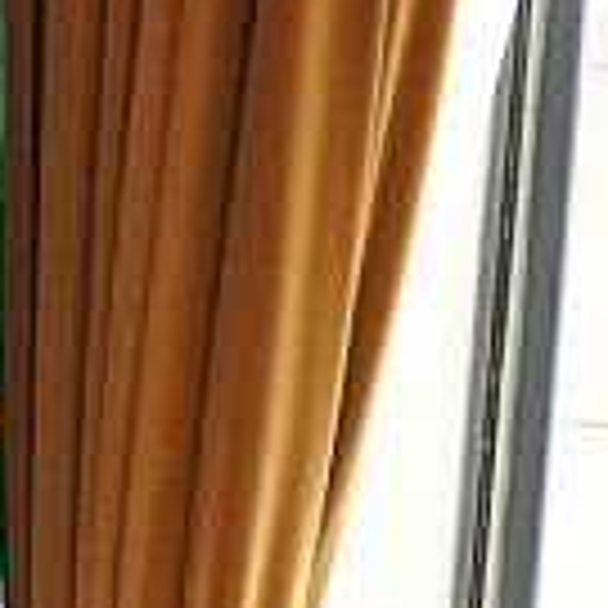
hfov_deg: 8.2
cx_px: -572
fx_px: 4054
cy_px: 1599
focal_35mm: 204
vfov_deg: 7.8
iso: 400
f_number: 6.3
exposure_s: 1/25
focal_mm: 18
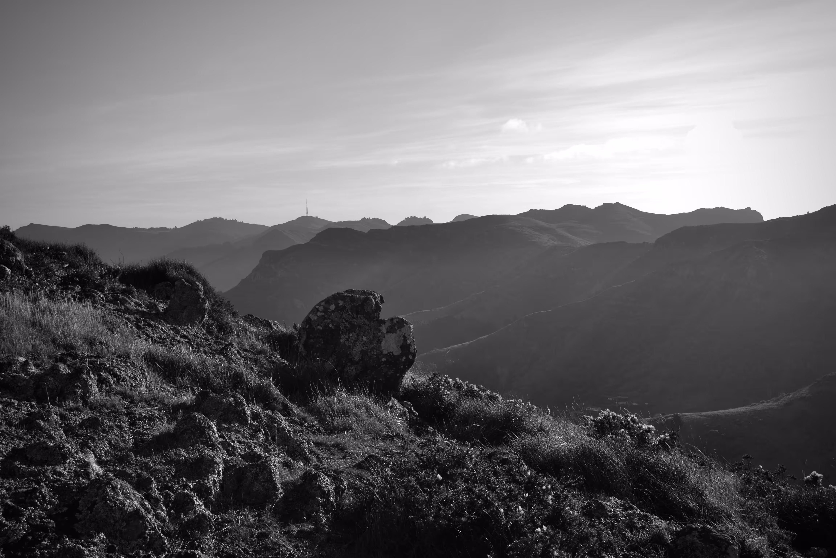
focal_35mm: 42
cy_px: 279
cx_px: 418
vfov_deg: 31.9
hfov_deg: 46.4
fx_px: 975
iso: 100
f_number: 8
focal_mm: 28
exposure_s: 1/250
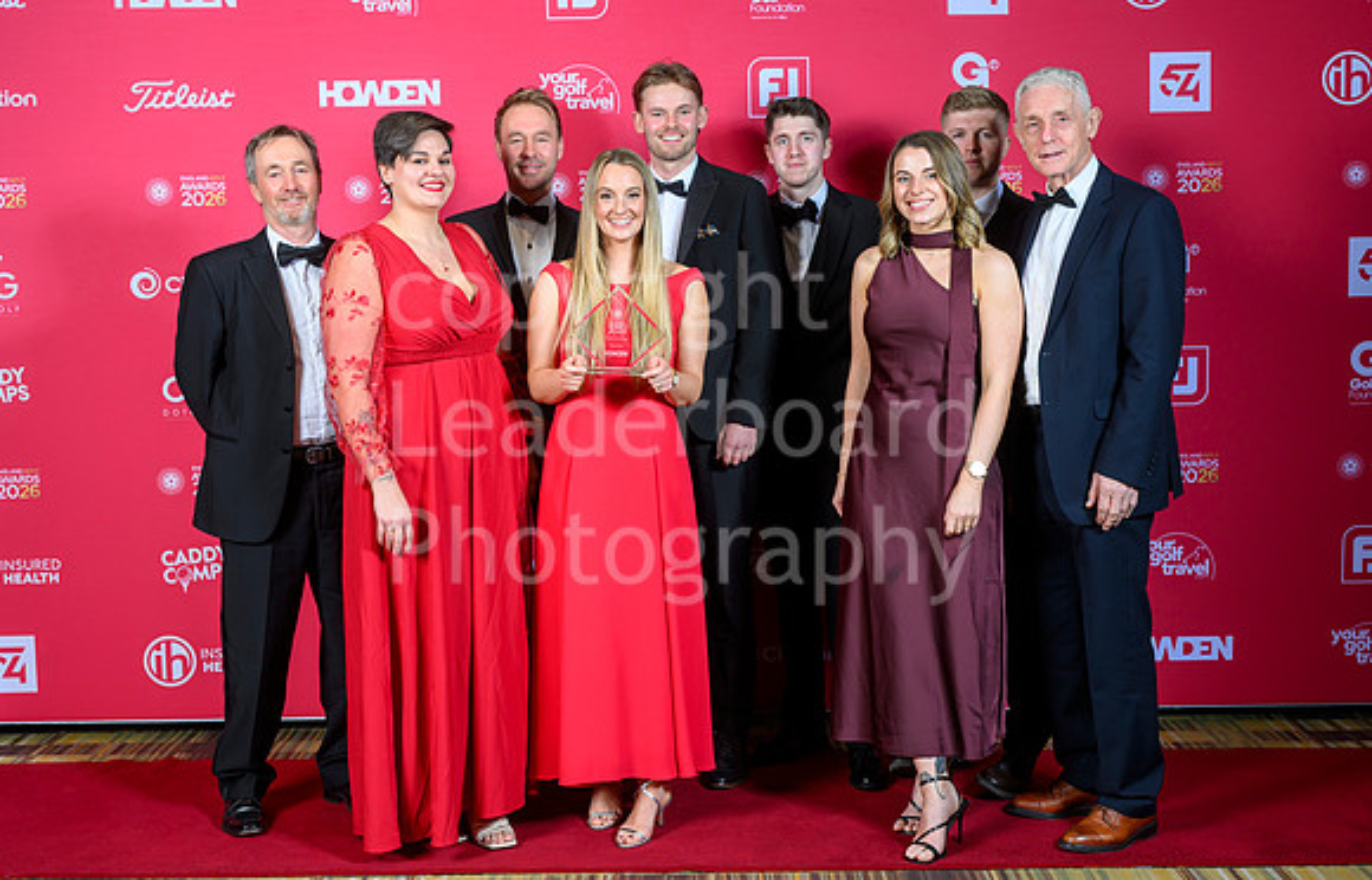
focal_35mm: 45
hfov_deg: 44.0
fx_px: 1697
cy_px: 407
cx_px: 689
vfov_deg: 29.1
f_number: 5.6
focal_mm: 40
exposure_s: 1/100
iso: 250
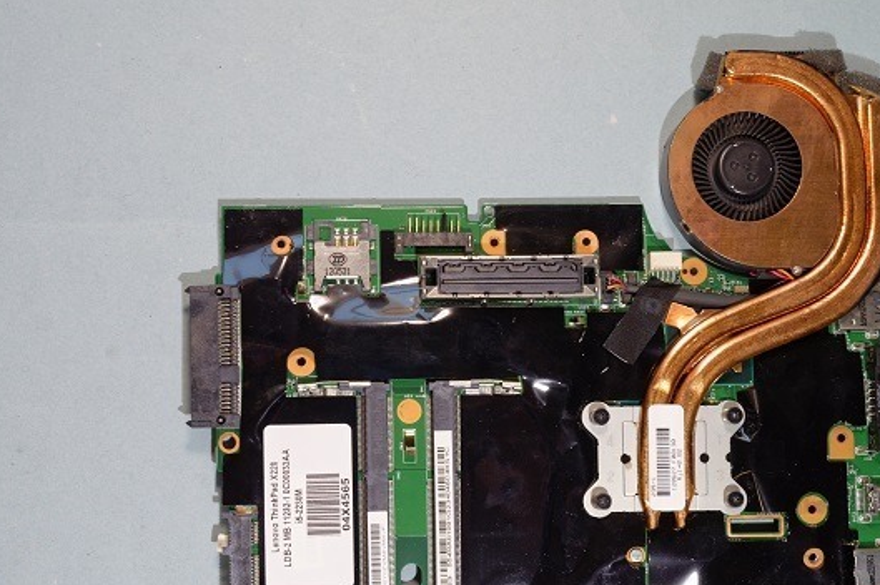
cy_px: 404
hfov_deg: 38.9
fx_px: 1246
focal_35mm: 51
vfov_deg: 26.3
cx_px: 389
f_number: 8
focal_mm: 24
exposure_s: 1/8
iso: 100
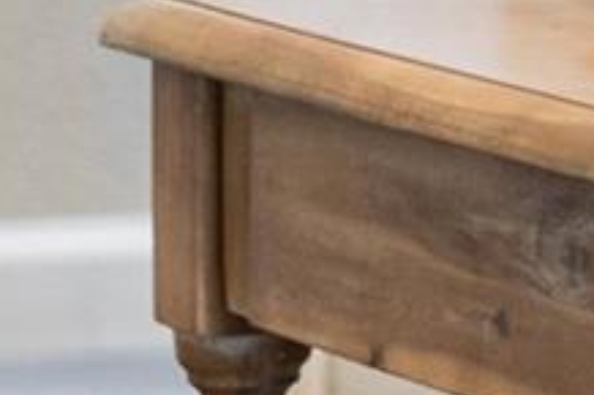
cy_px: -820
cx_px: 1022
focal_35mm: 551
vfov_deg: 2.5
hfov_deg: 3.7
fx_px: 9084
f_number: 1.8
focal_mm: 50
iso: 400
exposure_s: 1/160
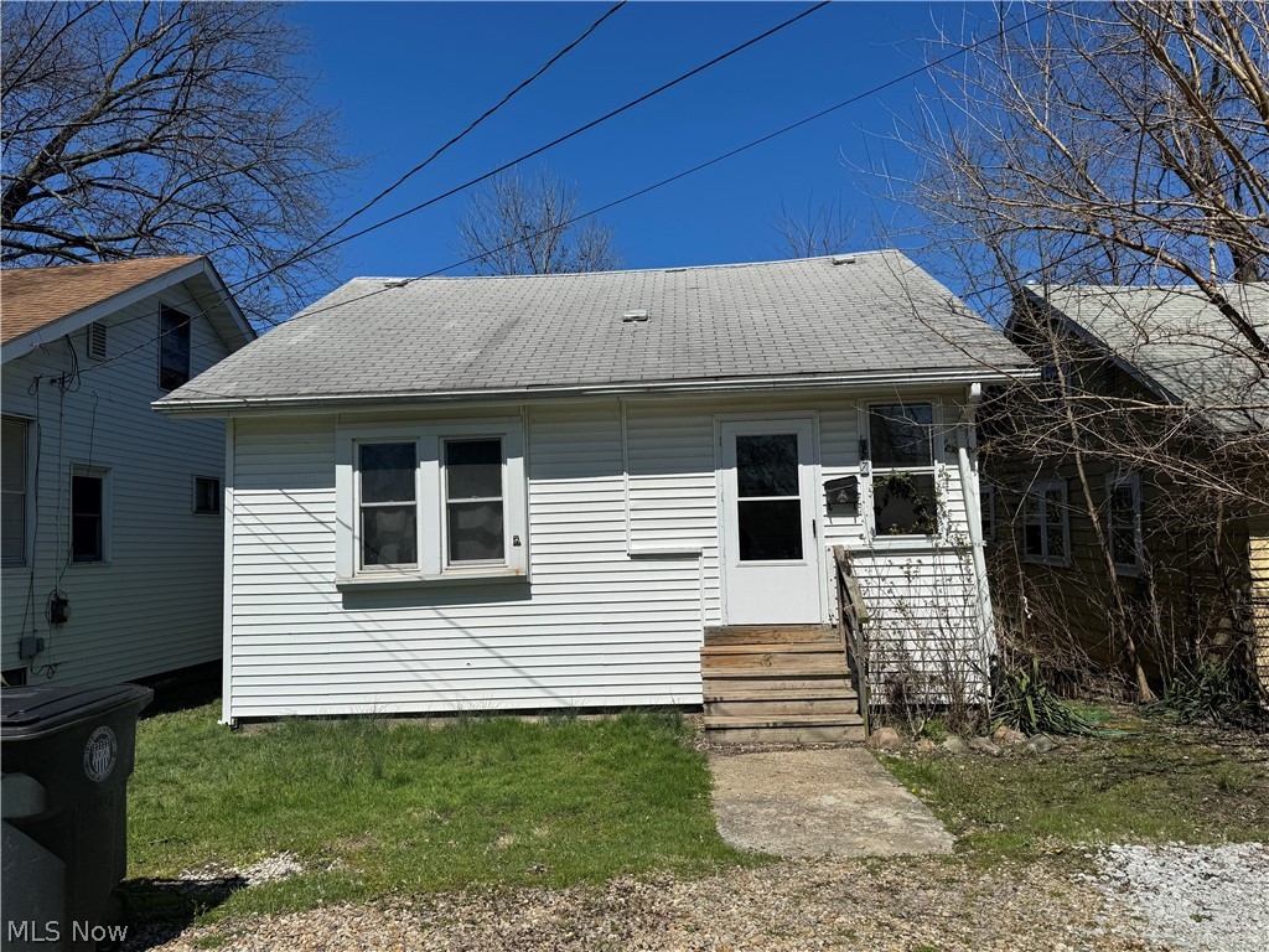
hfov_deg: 71.6
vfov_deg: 56.8
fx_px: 880
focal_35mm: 24
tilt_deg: +4.9
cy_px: 476
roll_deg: +1.6
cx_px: 634
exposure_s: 1/10417
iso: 80
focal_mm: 6.86
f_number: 1.78
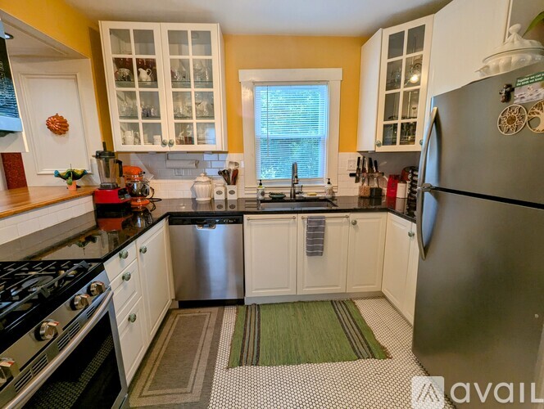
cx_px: 272
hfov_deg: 94.4
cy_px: 204
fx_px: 252
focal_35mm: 16
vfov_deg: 78.2
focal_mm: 2.35
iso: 111
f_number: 2.2
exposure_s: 1/40
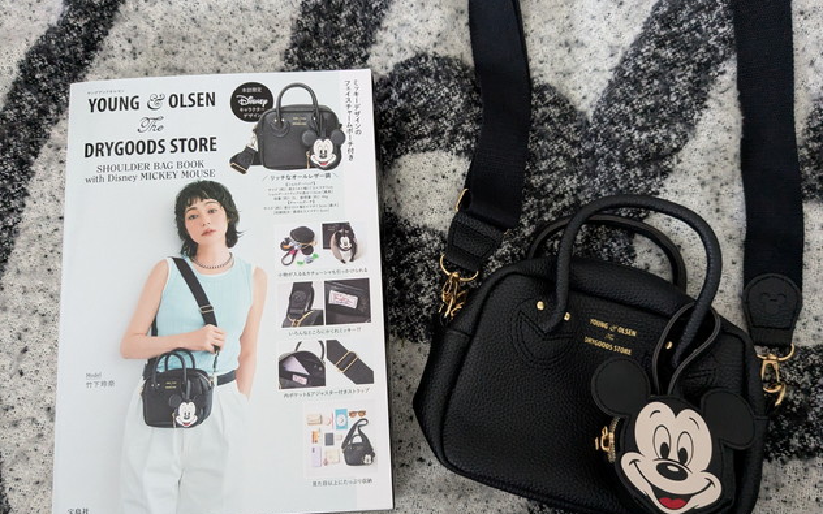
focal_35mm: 29
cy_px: 290
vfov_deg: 43.1
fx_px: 650
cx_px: 409
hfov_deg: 64.6
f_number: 1.73
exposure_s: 1/99.9
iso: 1191
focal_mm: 4.38
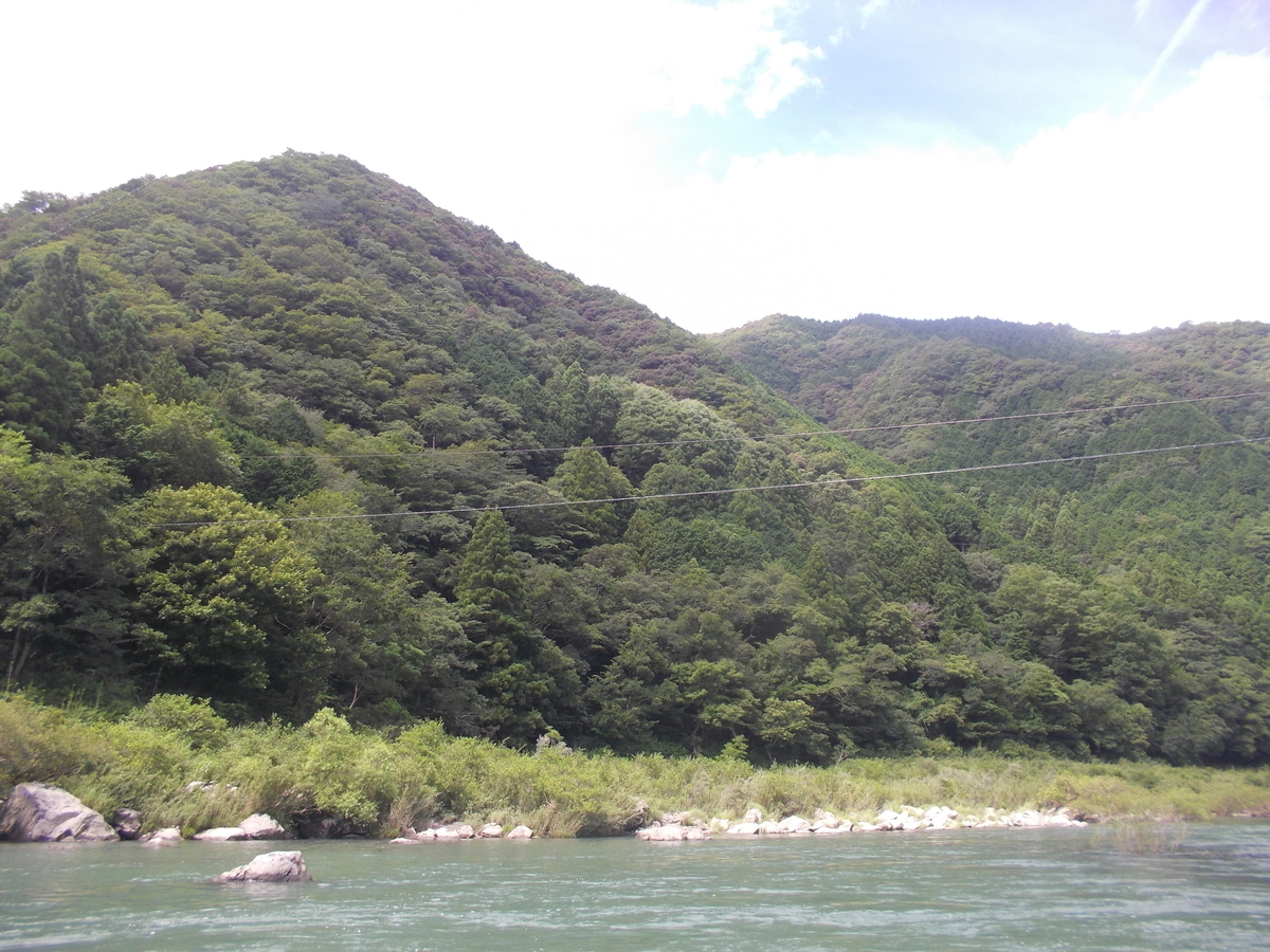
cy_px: 476
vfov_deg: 48.2
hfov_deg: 61.7
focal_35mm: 29
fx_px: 1064
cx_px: 635
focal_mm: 4.1
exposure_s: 1/200
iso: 80
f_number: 3.3
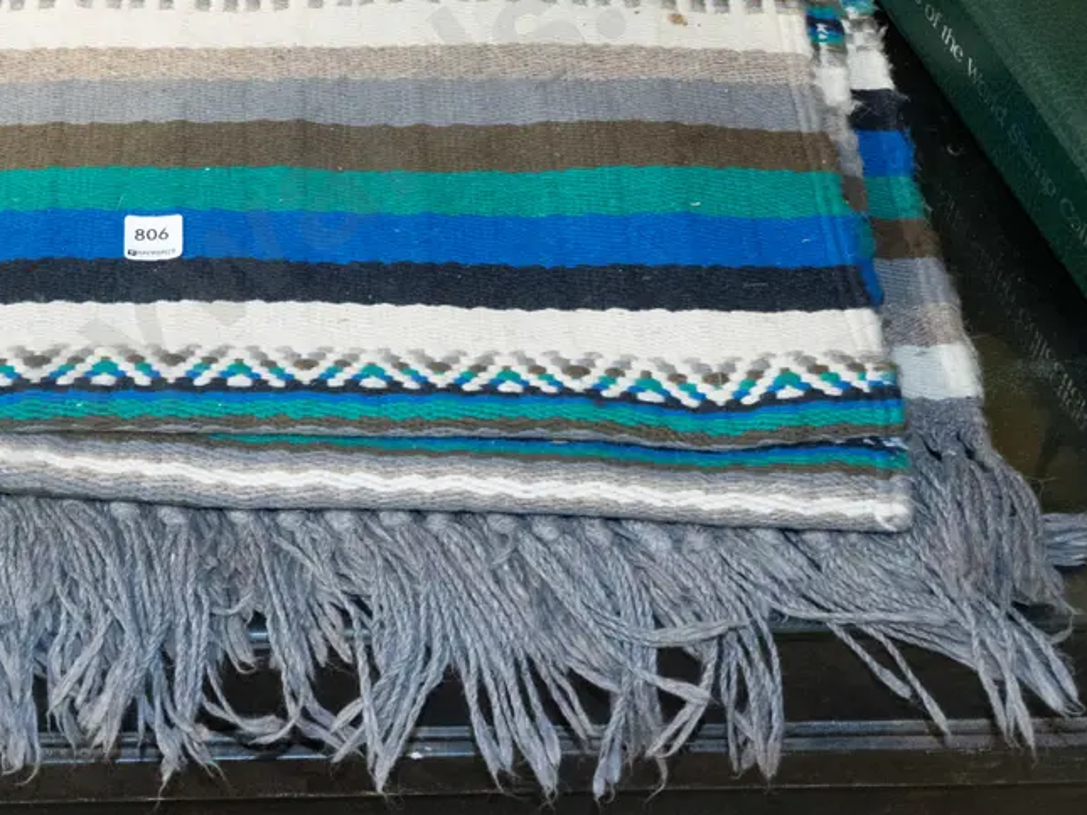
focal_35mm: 73
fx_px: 2293
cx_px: 263
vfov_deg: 20.1
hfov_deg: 26.3
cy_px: 244
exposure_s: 1/100
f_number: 5.6
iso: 3200
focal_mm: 23
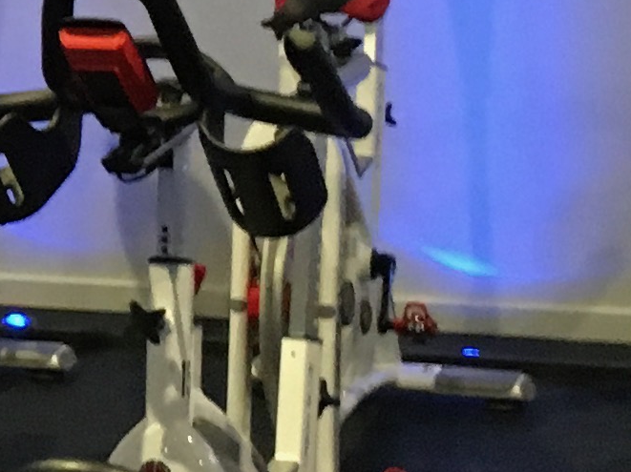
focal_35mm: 177
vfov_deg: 8.3
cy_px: -81
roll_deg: +3.1
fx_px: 3225
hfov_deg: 10.4
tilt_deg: -5.3
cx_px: -584
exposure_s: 1/20
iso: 200
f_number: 2.2
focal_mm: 4.15
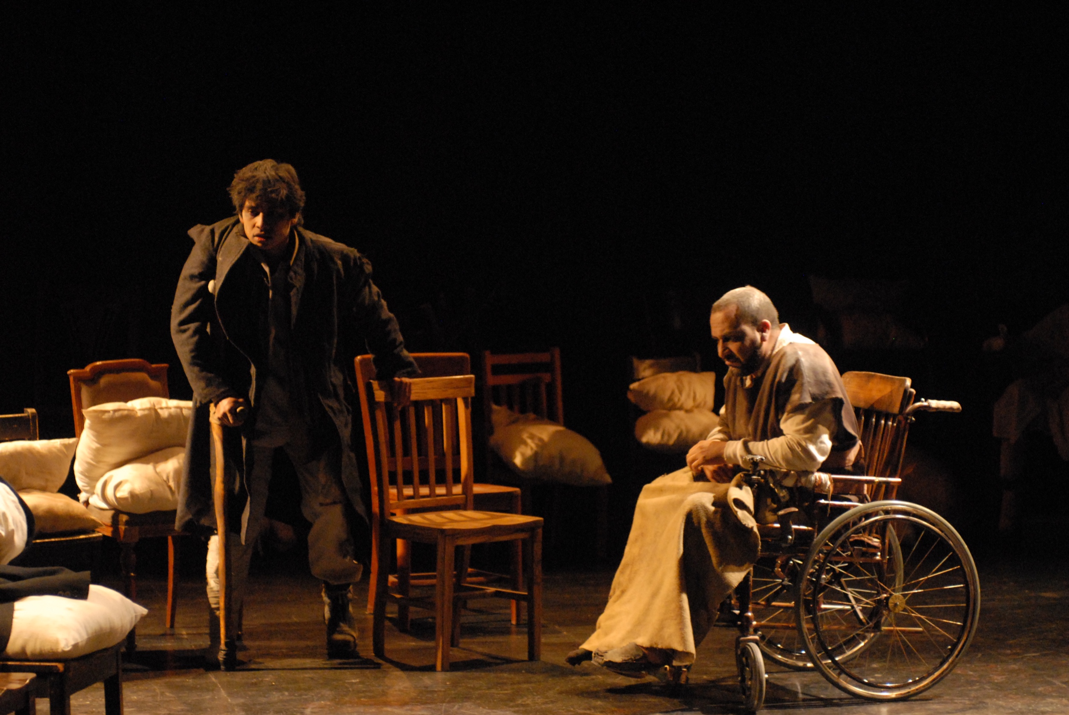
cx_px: 534
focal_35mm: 105
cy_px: 358
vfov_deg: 13.1
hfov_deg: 19.4
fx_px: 3121
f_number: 2.8
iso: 1600
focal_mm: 70
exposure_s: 1/60
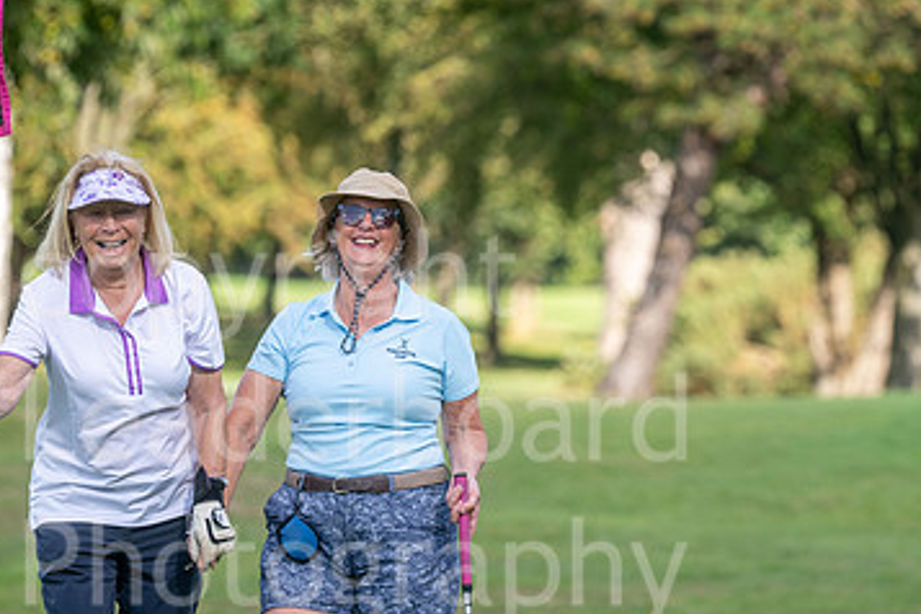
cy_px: 442
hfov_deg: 4.2
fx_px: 12458
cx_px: 359
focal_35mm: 487
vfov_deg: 2.8
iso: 250
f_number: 6.3
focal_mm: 300
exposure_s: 1/500
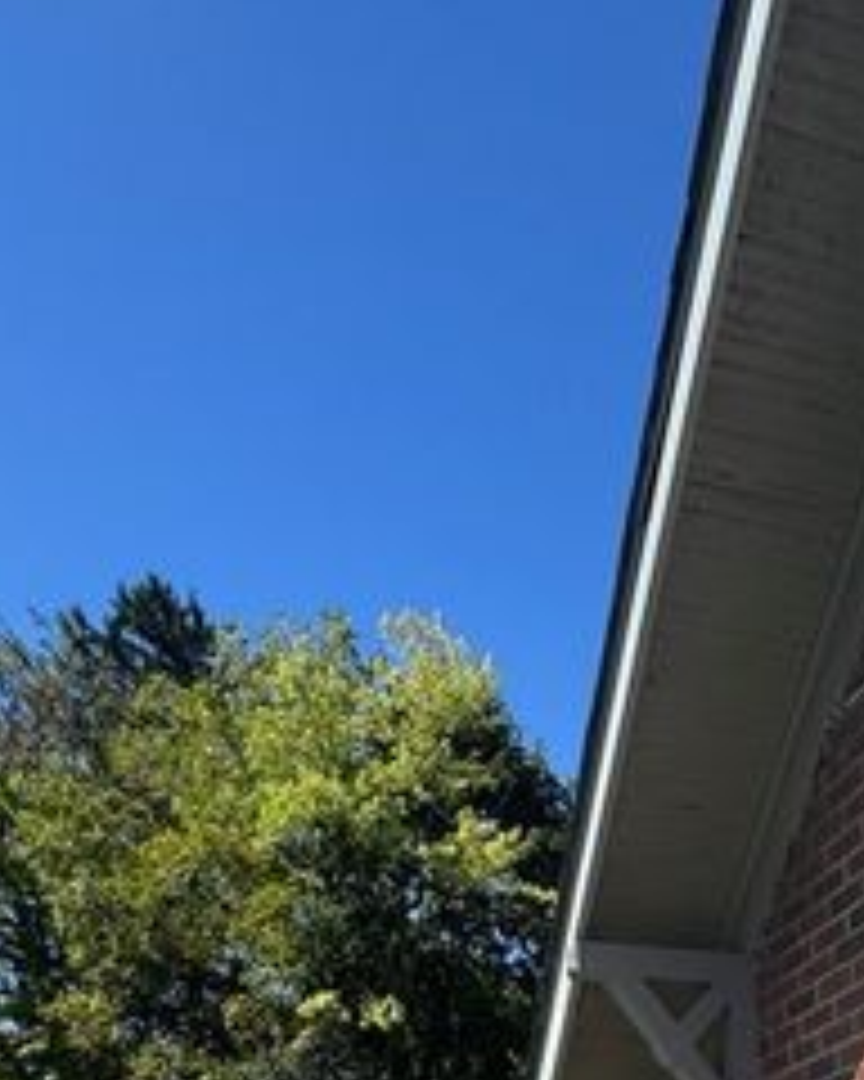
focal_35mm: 38
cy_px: 1411
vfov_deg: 34.0
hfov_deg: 37.4
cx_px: 720
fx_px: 1215
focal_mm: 2.22
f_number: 2.2
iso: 50
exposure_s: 1/1420
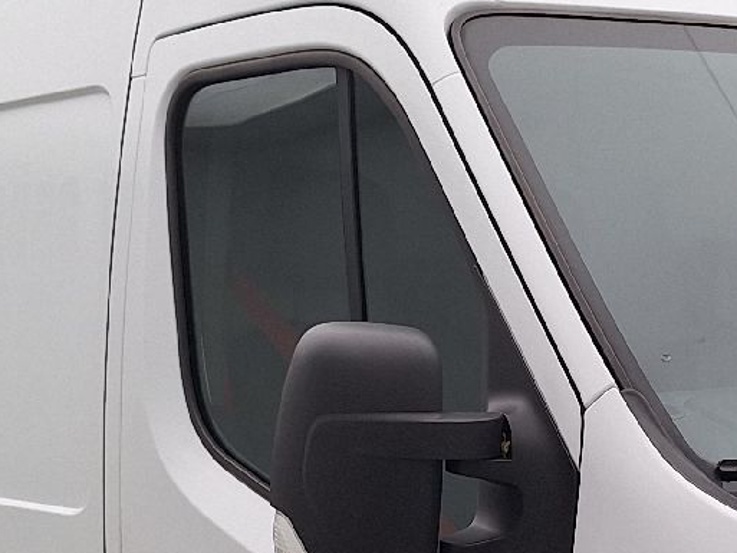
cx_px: 661
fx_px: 1831
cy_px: 770
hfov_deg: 22.2
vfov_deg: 16.0
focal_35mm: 86
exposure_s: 1/173
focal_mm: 5.54
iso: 40
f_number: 1.8
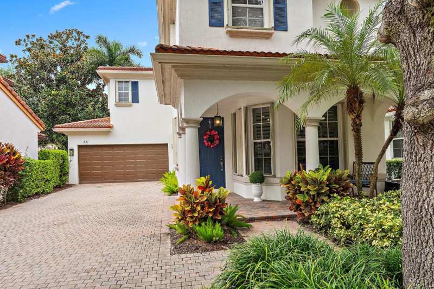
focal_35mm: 24
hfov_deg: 73.8
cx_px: 217
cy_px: 144
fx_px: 289
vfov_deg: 53.1
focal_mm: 16
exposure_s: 1/100
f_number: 8
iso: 250
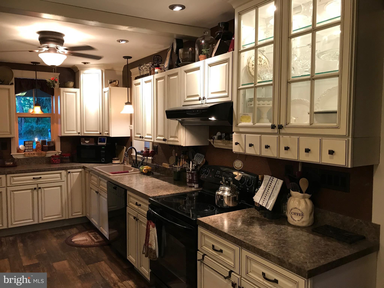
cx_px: 192
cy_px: 144
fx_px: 311
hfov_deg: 63.4
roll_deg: +0.4
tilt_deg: -5.8
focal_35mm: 28
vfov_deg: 49.7
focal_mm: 3.99
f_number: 1.8
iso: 40
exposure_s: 1/15
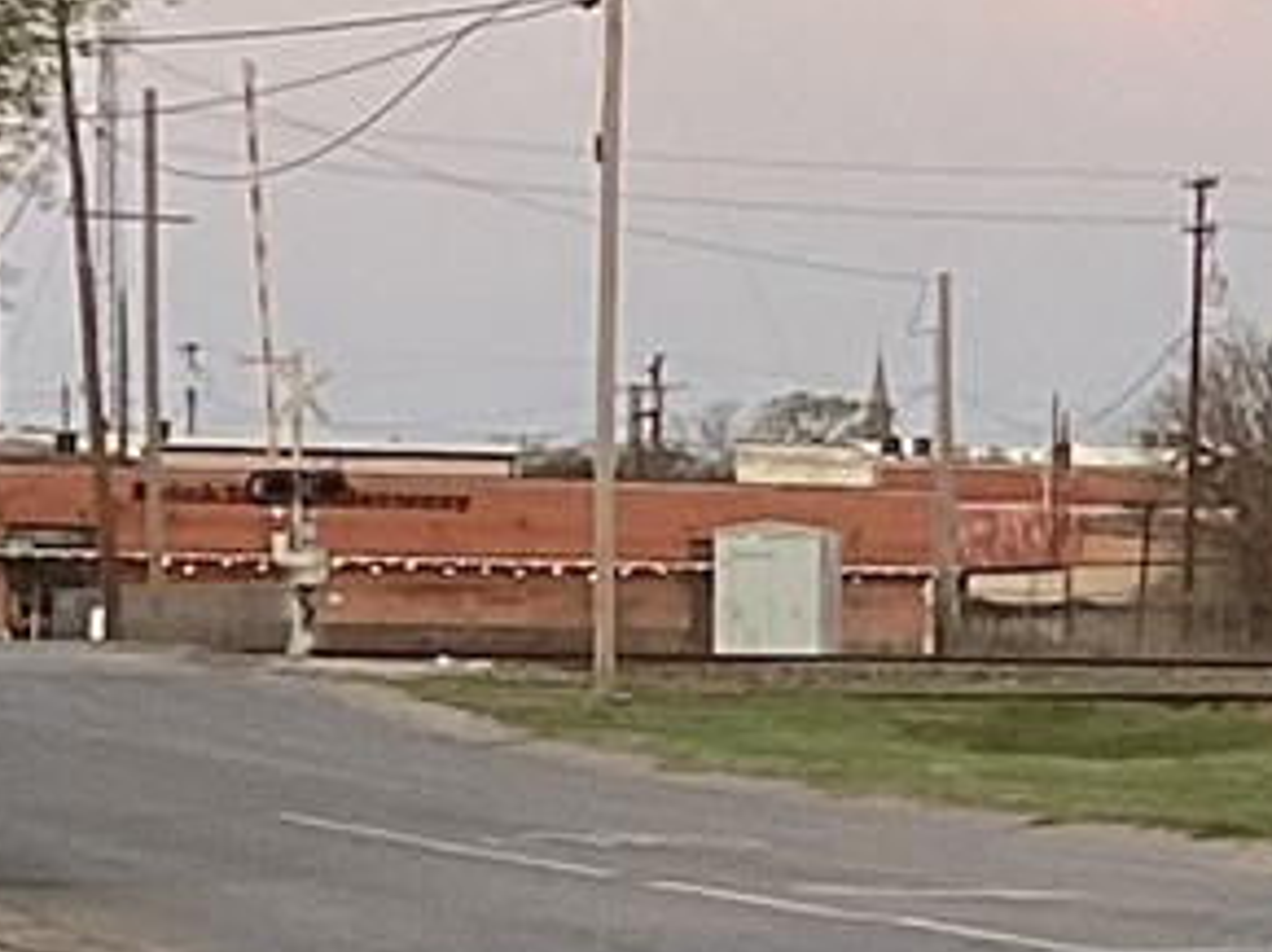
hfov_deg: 8.6
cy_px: 864
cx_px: 2526
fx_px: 8041
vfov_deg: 6.8
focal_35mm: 219
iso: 64
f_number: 2.4
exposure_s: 1/60
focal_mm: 3.3
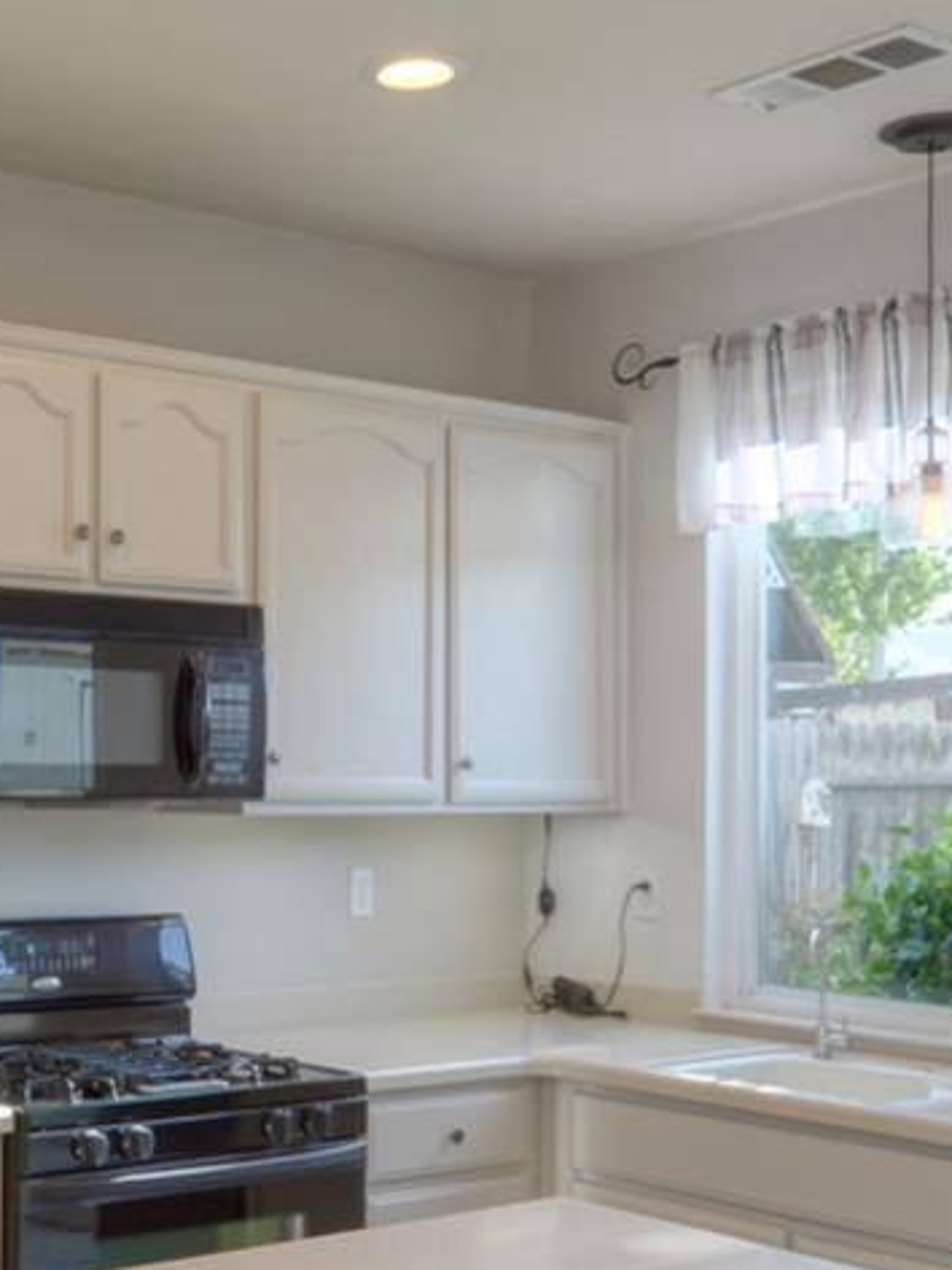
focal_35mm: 55
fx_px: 2017
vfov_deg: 34.8
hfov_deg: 25.8
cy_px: 791
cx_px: 126
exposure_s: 1/50
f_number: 10
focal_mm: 18
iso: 400
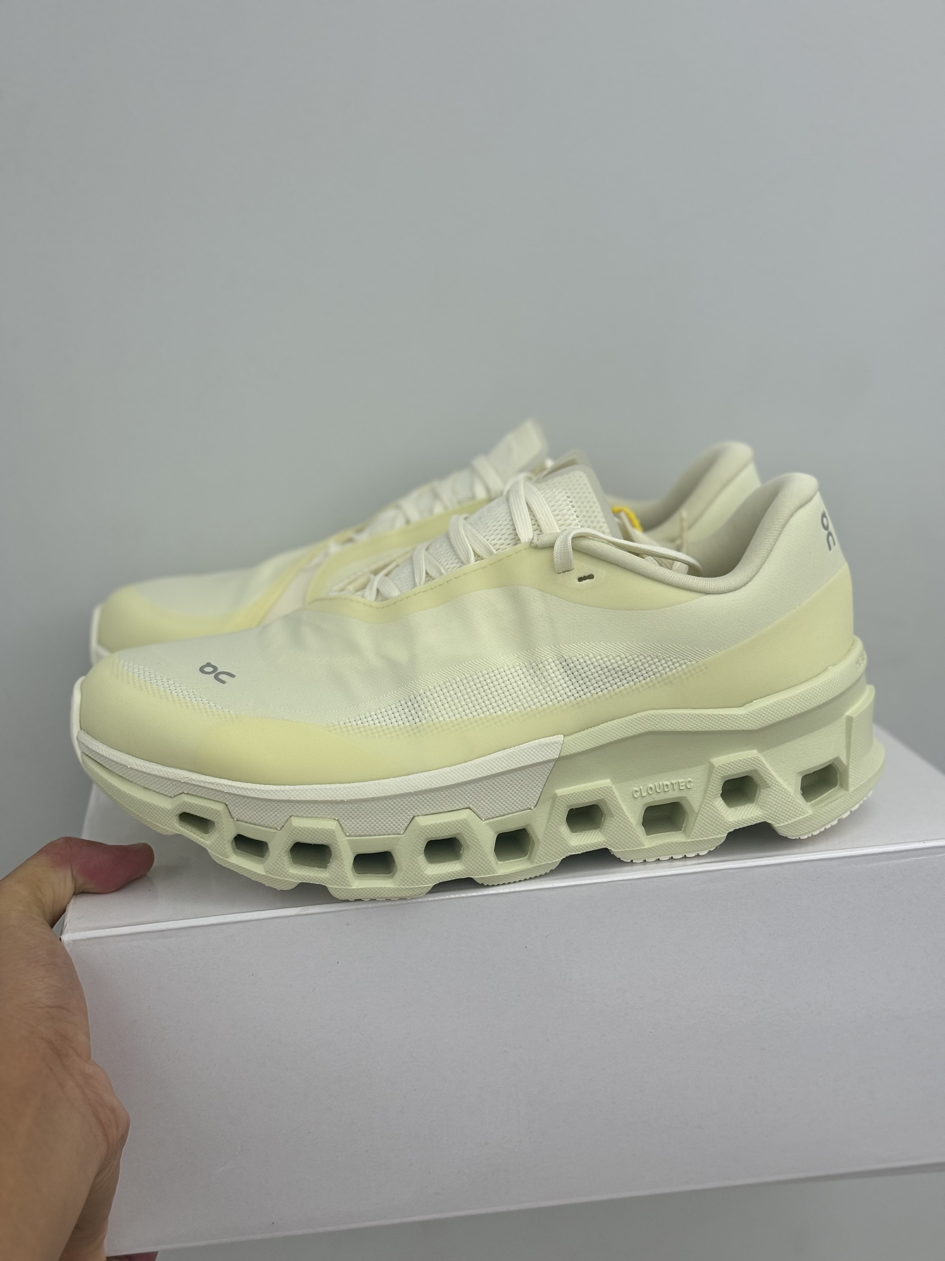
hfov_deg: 30.3
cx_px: 472
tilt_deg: -17.0
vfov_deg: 39.7
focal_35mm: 48
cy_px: 630
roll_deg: +2.6
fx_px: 1747
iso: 64
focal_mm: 6.76
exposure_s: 1/100
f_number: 1.78
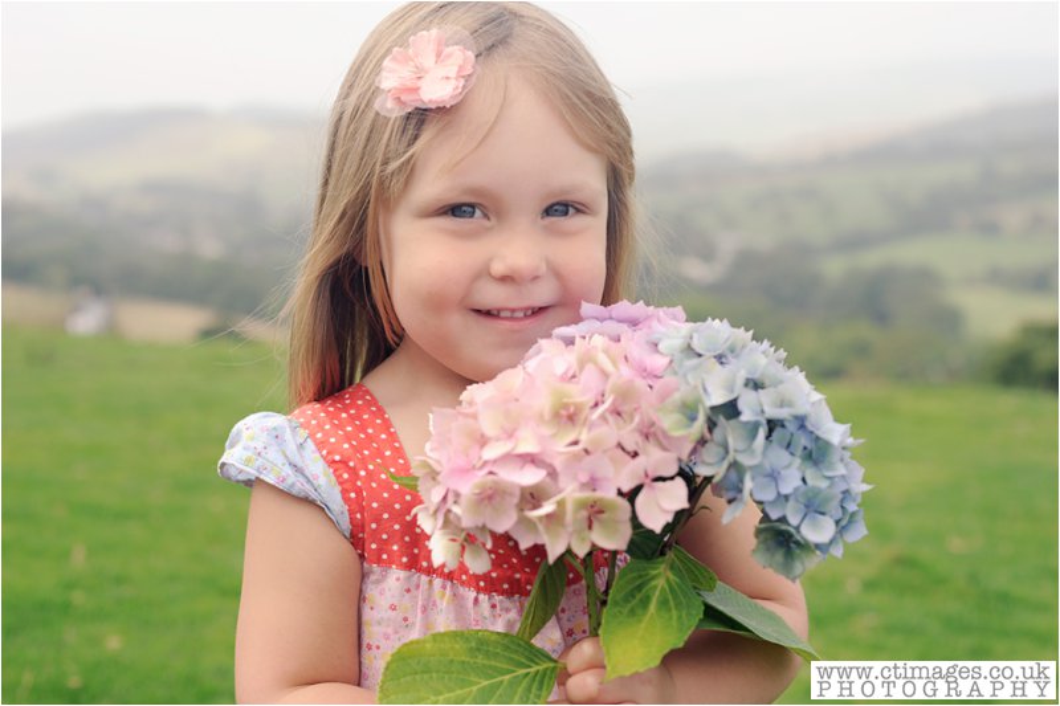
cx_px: 530
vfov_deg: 27.0
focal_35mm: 50
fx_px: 1472
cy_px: 353
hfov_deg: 39.6
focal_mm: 50
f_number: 5
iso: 250
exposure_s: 1/500
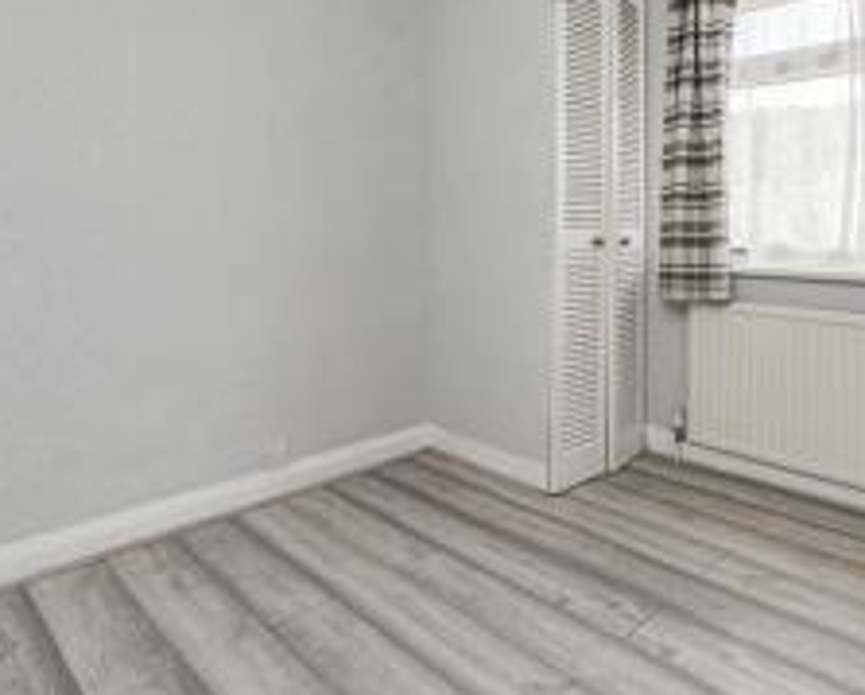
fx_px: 615
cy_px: 196
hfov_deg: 70.1
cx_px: 469
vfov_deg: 56.7
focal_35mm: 24
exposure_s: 1/40
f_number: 9
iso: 320
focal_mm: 12
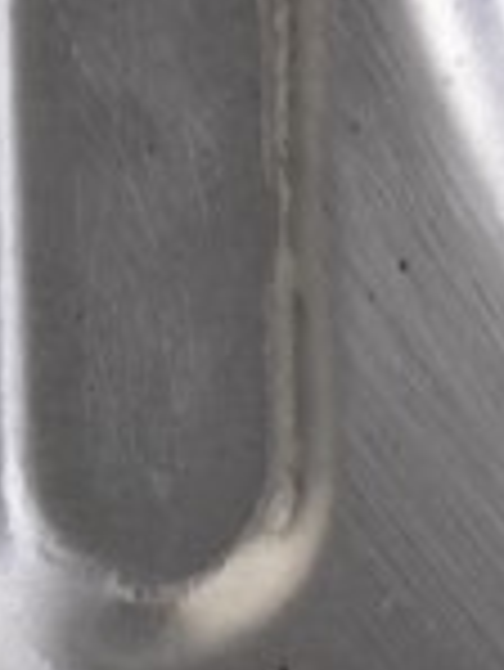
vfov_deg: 2.7
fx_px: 14016
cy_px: -486
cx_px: 1701
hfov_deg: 2.0
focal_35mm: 723
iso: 320
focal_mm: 70
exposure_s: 1/250
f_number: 8
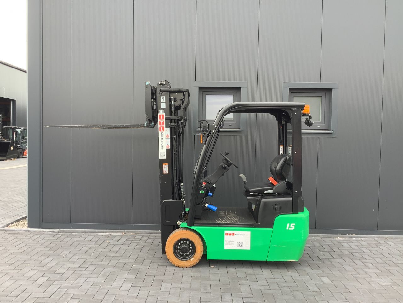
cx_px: 202
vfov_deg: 45.4
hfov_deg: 58.4
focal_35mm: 31
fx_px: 361
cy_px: 152
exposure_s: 1/120
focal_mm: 3.3
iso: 40
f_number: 2.4
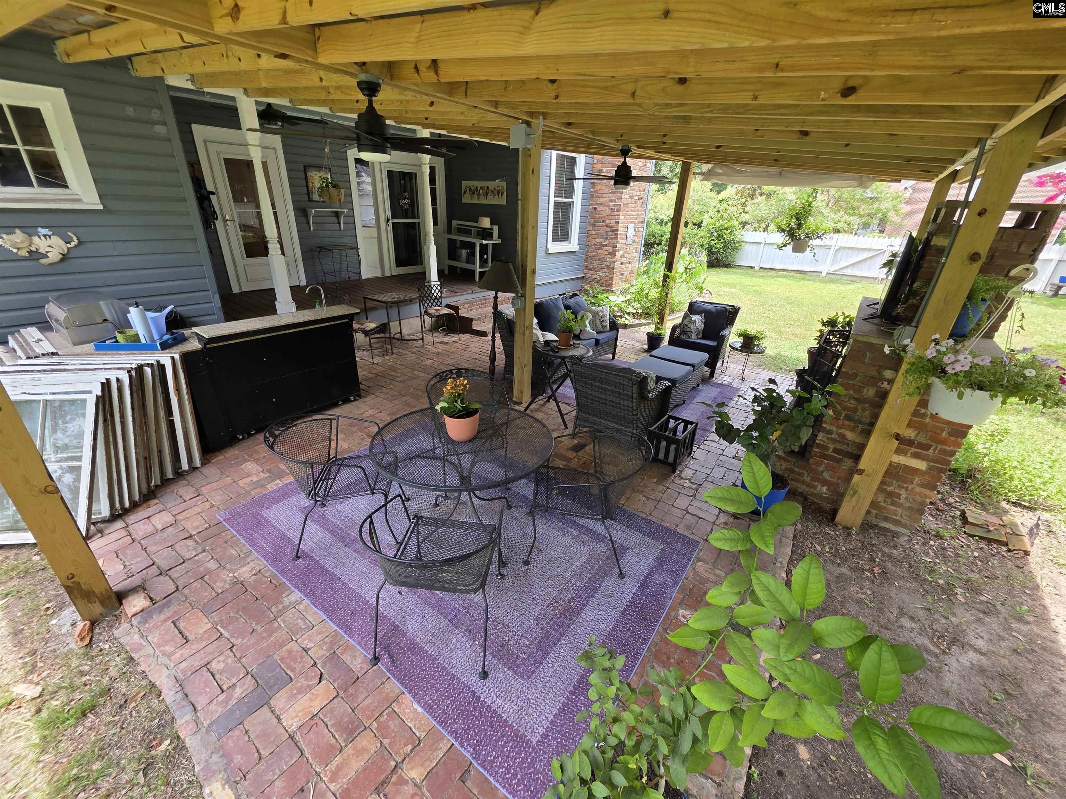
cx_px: 533
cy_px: 400
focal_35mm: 13
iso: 25
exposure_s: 1/120
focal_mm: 2.2
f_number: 1.9
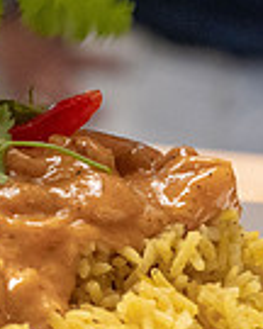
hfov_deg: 6.0
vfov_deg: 7.5
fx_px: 2520
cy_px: 88
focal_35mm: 259
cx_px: 44
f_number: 8
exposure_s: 1/125
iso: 1250
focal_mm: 60
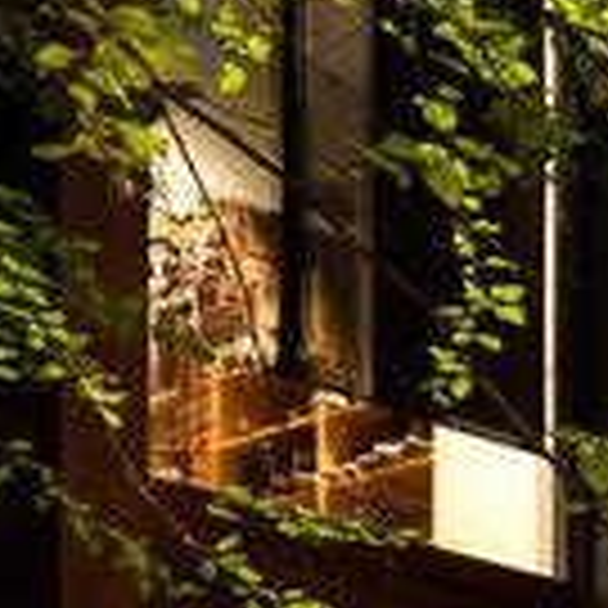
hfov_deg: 12.2
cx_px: 1257
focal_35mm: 125
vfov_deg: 12.3
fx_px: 2488
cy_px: 1209
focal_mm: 19.5
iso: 1600
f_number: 8
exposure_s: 1/1.67
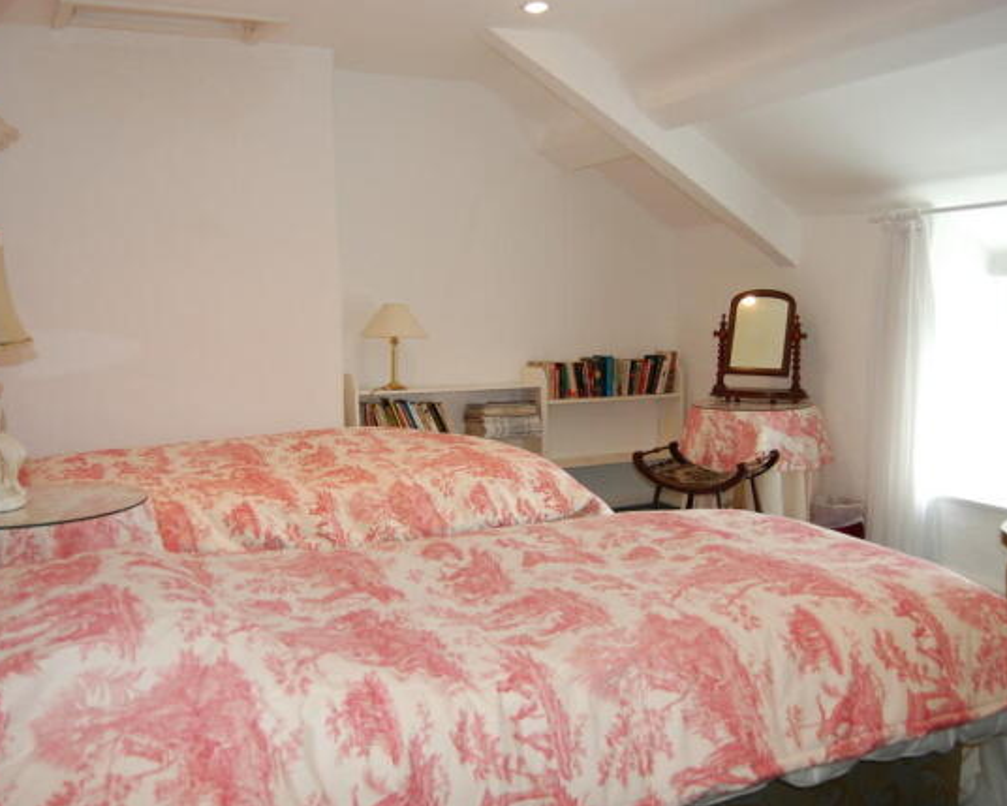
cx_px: 500
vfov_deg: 47.1
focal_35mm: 31
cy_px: 408
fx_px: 924
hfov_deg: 57.2
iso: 400
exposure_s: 1/100
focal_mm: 18
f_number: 3.5
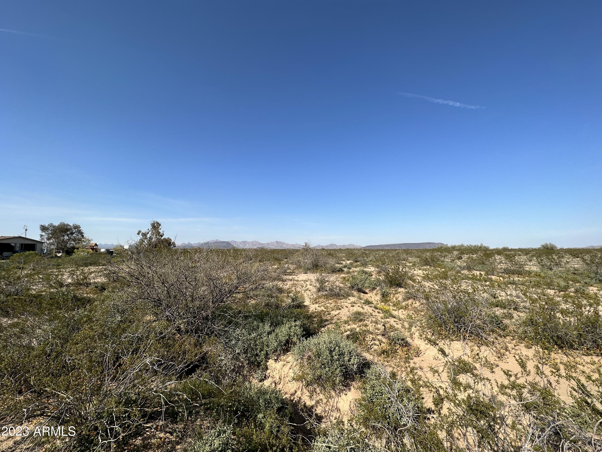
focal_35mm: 14
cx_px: 301
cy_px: 226
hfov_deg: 102.1
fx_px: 243
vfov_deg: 85.7
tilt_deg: +5.6
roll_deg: +0.0
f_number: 2.2
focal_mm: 2.22
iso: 50
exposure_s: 1/2506
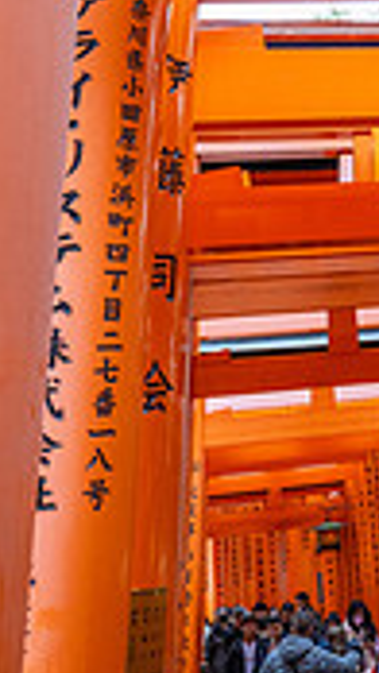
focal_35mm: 65
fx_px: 1160
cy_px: 27
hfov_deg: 16.8
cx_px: 572
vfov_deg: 30.4
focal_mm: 24
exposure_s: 1/500
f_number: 4
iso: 1400
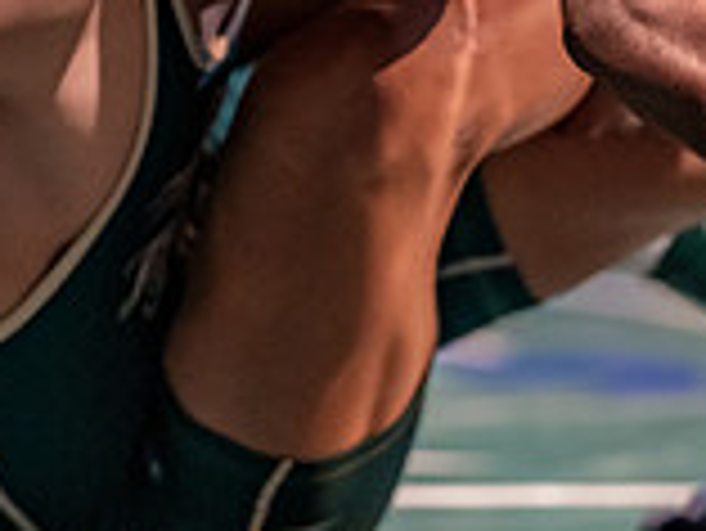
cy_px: -94
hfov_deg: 3.9
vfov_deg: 2.9
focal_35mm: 514
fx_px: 10491
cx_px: 166
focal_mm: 135
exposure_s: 1/400
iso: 2500
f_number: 1.8
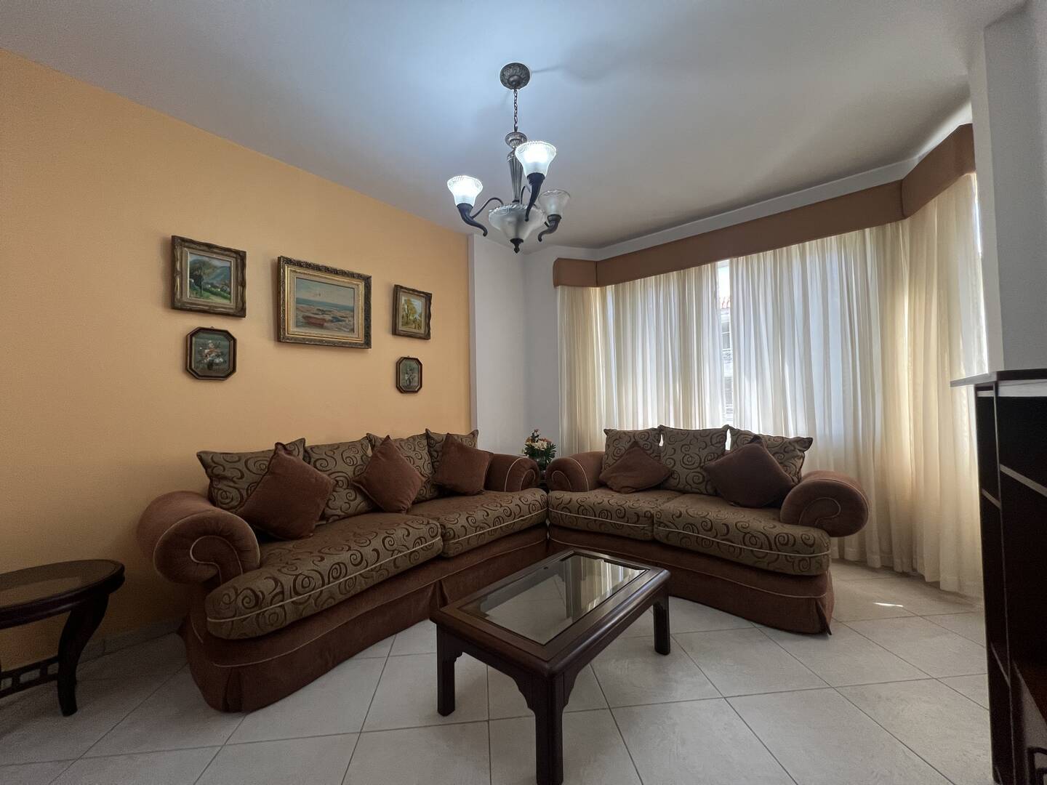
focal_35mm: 13
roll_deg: +1.0
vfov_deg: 89.9
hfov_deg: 106.2
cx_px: 524
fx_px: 393
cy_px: 392
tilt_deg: +2.1
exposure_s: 1/60
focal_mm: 1.57
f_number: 1.8
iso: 200
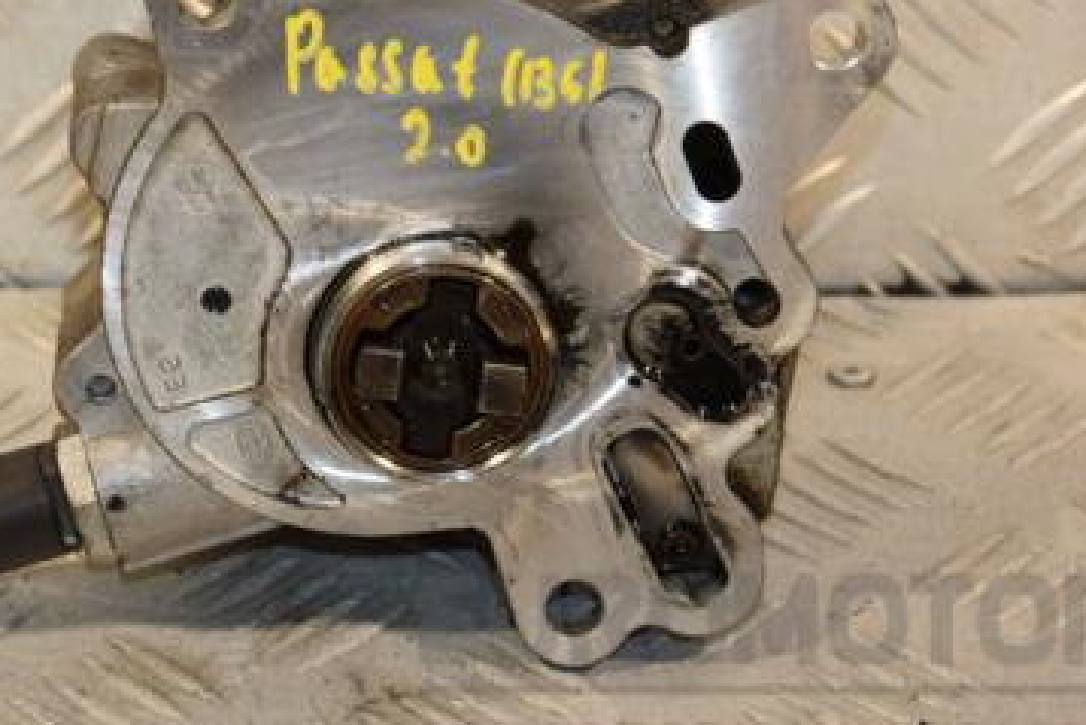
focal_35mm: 176
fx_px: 5311
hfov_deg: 11.7
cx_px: 361
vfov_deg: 7.8
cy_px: 215
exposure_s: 1/200
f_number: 5.6
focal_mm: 70
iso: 800
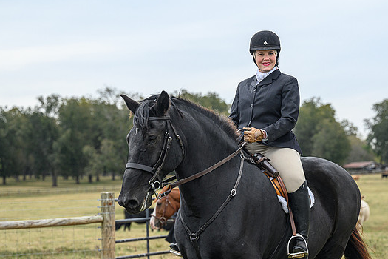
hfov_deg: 17.5
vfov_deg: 11.7
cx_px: 234
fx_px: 1261
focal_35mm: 117
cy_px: 154
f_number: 3.5
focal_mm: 85
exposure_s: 1/800
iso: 500
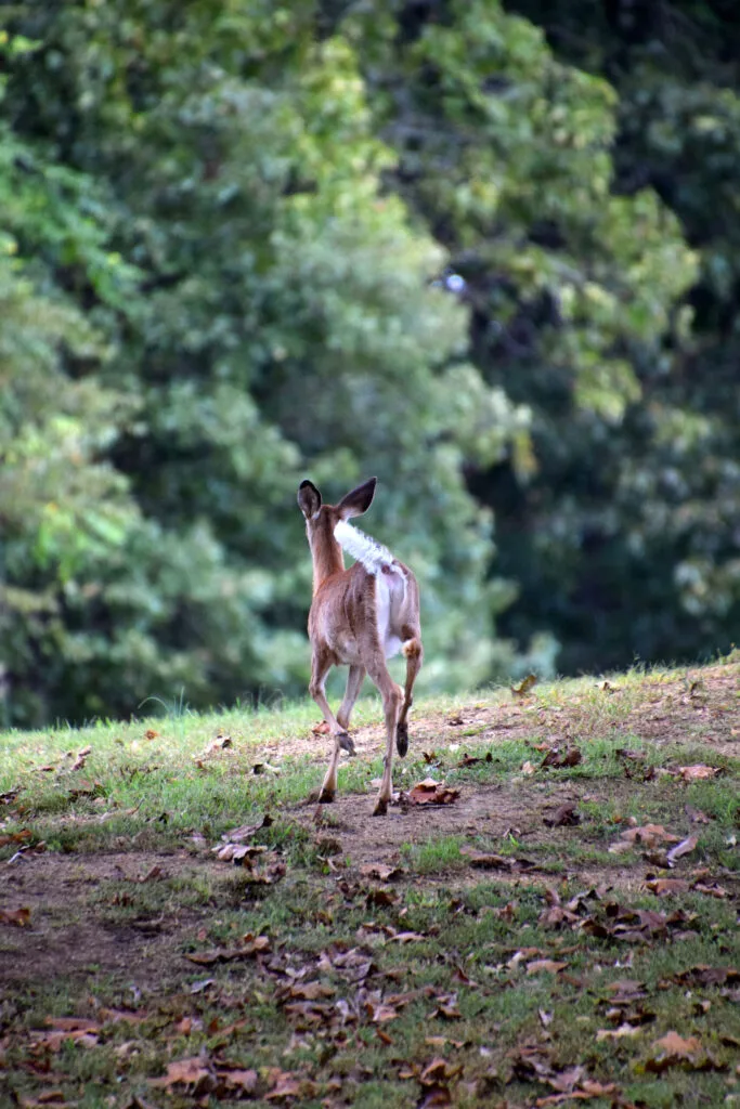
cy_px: 554
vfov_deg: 3.4
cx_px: 370
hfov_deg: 2.3
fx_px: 18492
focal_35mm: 600
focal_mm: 400
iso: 1400
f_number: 6.3
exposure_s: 1/500
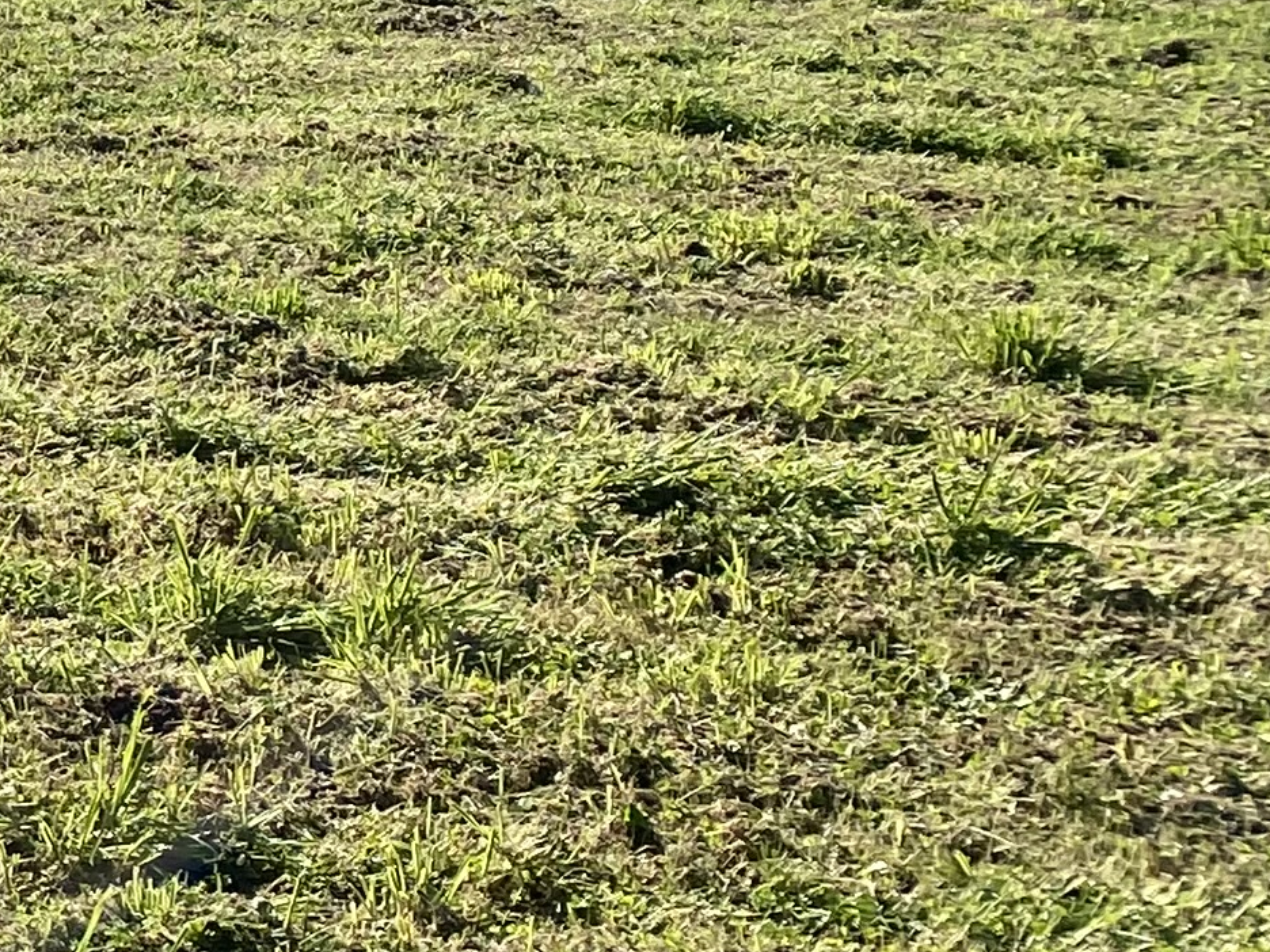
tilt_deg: -8.9
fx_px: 4109
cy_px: -221
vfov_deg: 12.9
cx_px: -1256
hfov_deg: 14.6
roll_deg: -0.4
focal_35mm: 112
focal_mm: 4.25
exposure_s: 1/3040
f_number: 1.8
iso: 32
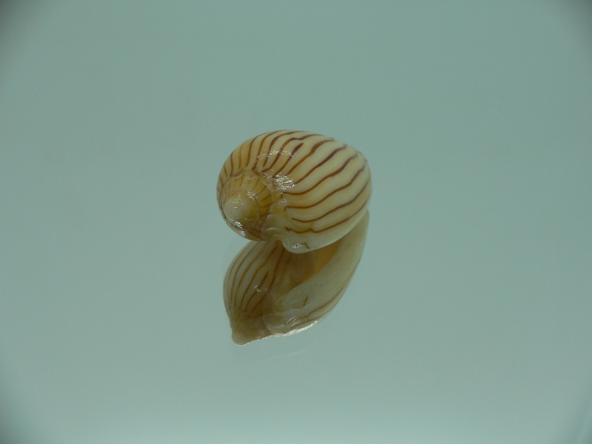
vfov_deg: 40.7
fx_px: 599
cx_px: 296
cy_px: 222
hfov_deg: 52.6
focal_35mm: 35
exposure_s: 1/80
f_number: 2.8
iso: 80
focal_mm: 4.6
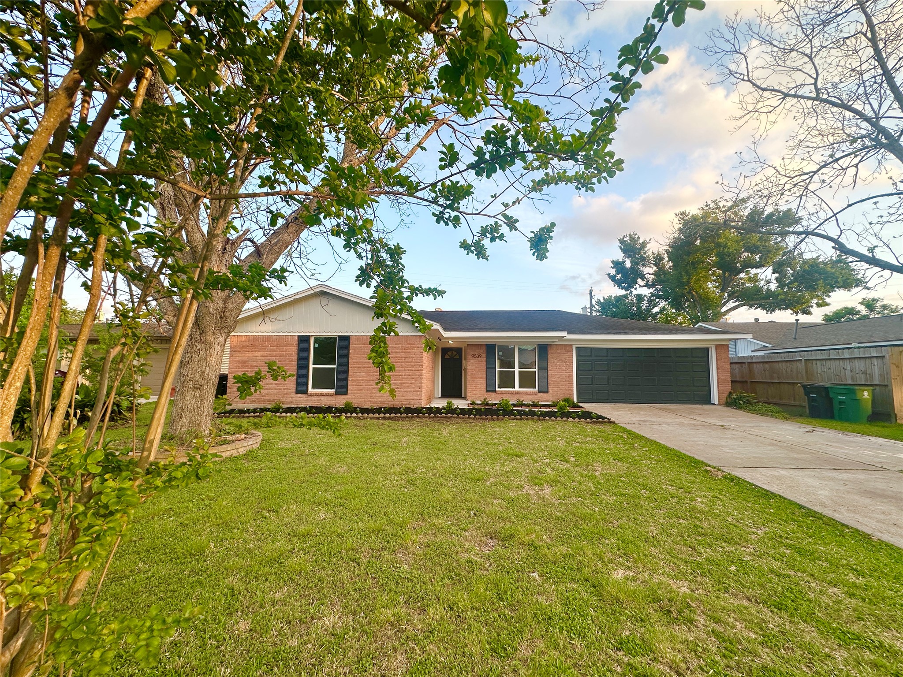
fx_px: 365
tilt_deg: +6.2
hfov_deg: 102.1
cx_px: 452
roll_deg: -0.6
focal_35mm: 14
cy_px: 338
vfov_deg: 85.7
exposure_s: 1/336
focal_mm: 2.22
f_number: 2.2
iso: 40
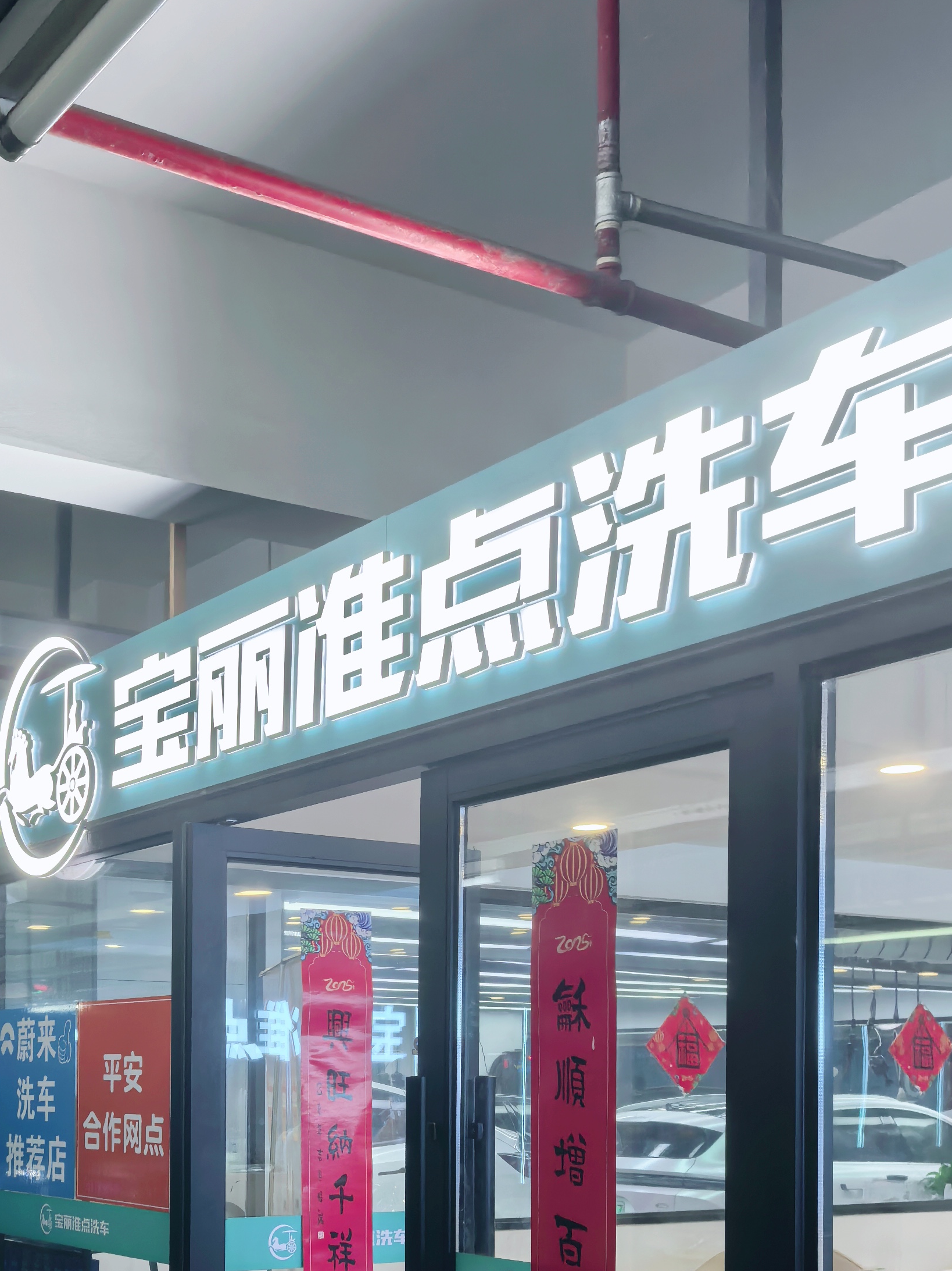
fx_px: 1651
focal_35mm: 45
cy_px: 1083
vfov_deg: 39.7
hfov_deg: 31.4
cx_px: 198
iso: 160
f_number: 4
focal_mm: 5.75
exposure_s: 1/100
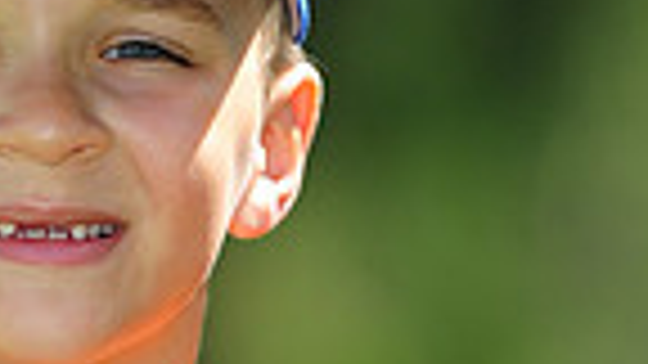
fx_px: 14519
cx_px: -18
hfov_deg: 2.6
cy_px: 476
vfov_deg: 1.4
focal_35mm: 845
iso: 200
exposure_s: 1/640
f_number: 4.5
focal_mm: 200
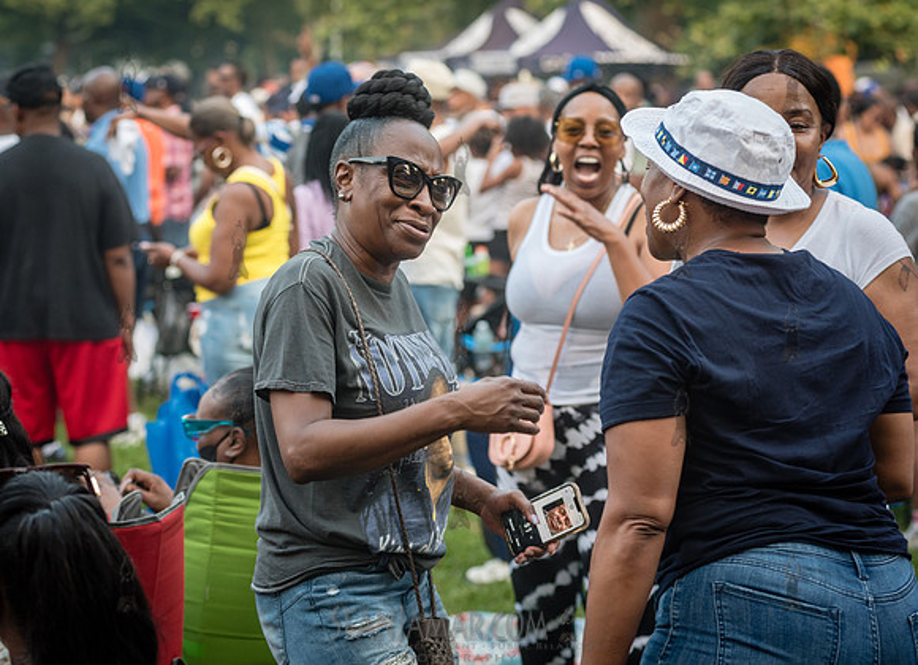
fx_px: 2913
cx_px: 394
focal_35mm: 111
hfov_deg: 17.9
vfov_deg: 13.0
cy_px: 350
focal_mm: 100
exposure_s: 1/250
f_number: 4.5
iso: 1000
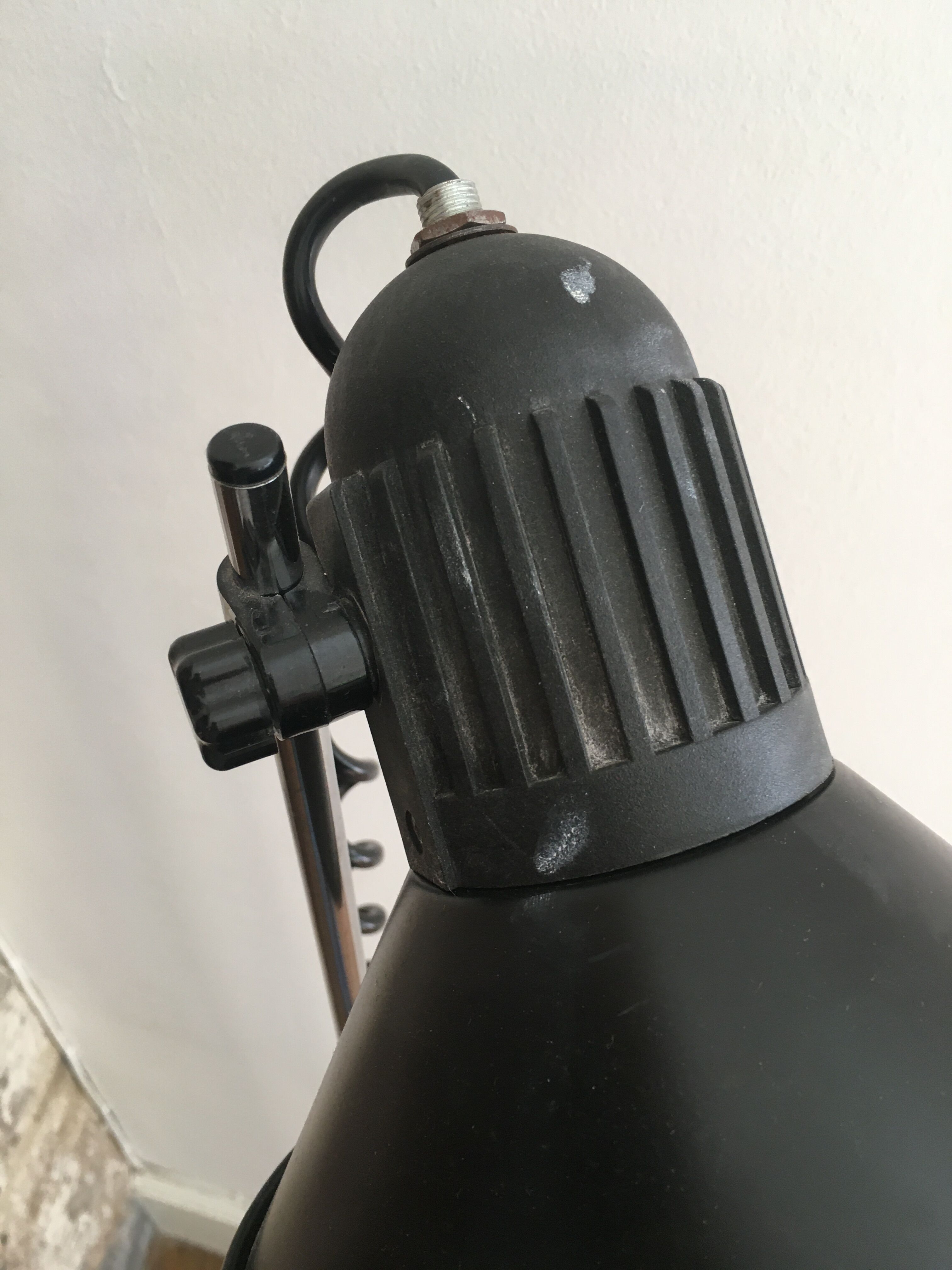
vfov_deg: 61.7
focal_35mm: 29
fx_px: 1063
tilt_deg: -45.1
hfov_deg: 48.2
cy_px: 635
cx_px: 476
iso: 100
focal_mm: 4.15
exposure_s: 1/33
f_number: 2.2
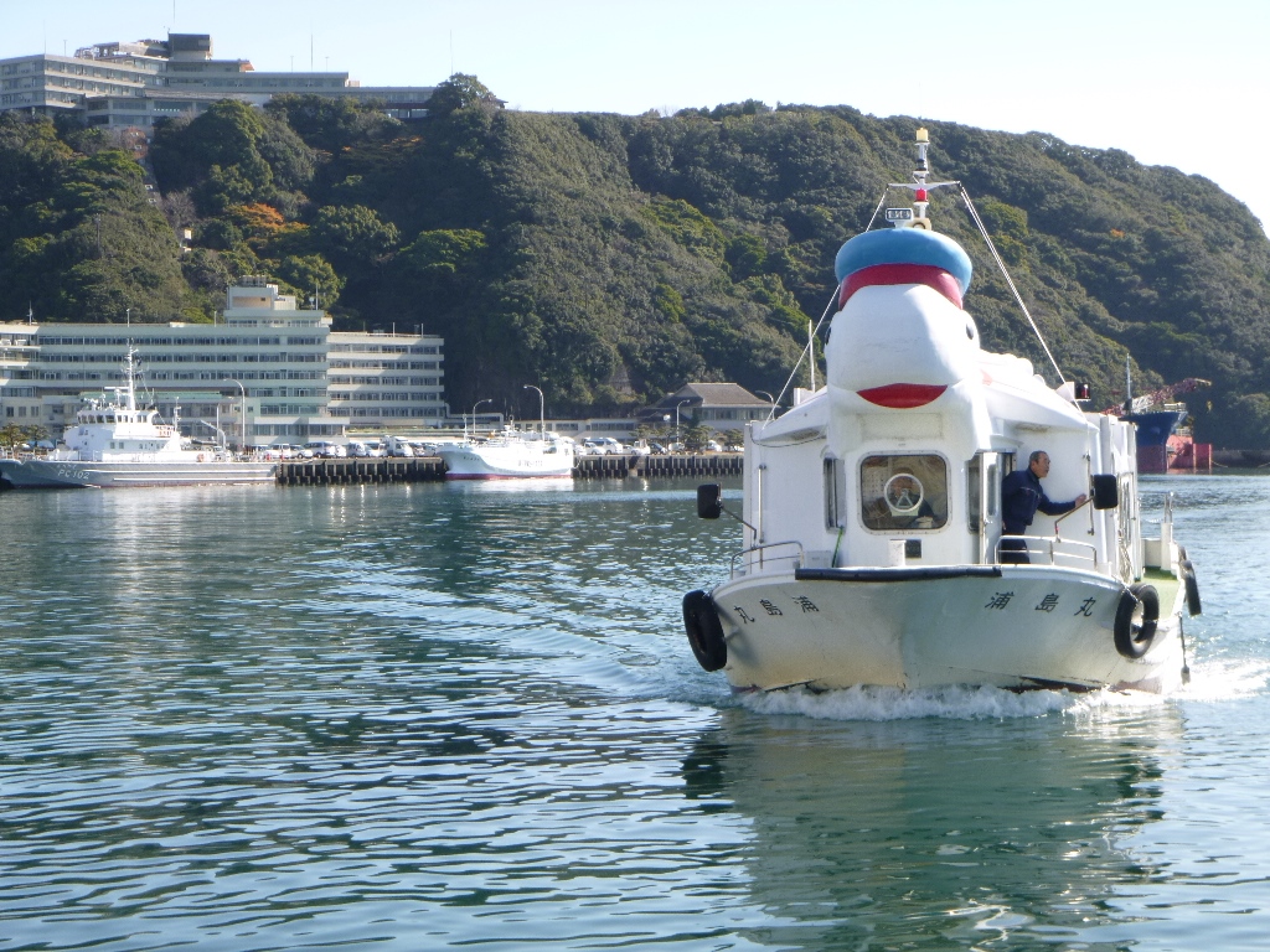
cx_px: 635
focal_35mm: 85
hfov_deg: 23.0
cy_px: 476
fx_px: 3119
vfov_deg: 17.4
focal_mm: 15.3
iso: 100
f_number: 5.7
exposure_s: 1/160
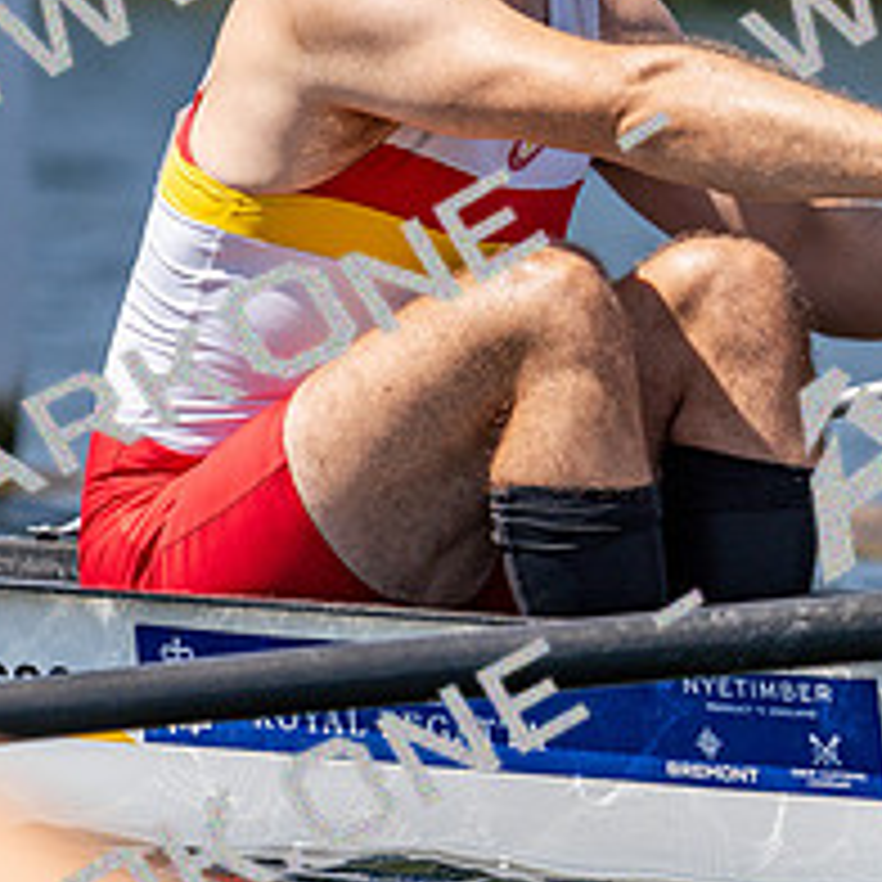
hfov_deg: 1.7
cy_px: 155
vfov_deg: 1.7
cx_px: 414
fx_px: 30556
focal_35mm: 1060
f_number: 6.3
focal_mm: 422
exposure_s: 1/2000
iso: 320
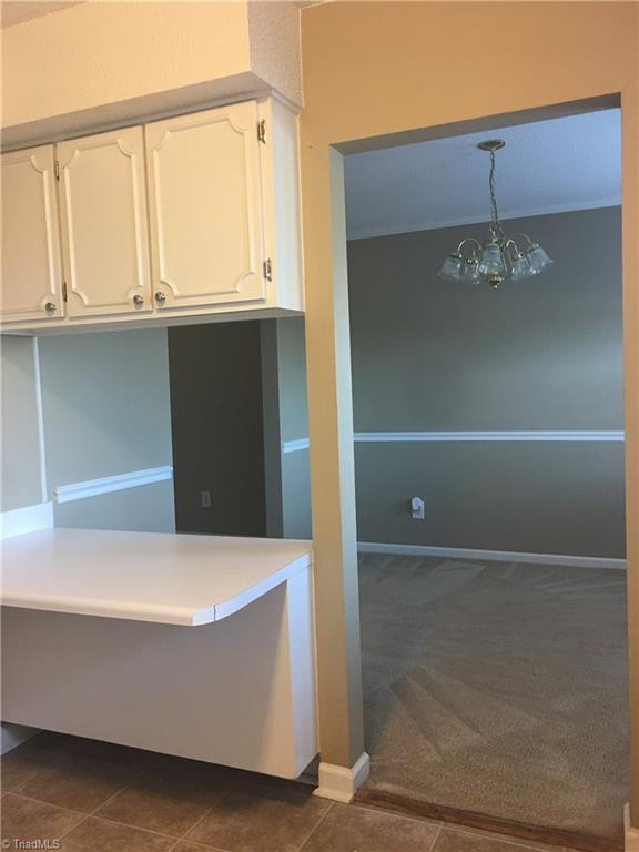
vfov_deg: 61.7
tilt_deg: -1.8
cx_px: 320
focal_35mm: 29
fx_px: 714
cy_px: 426
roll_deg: +1.8
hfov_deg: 48.2
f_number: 2.2
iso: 40
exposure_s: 1/15
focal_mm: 4.15
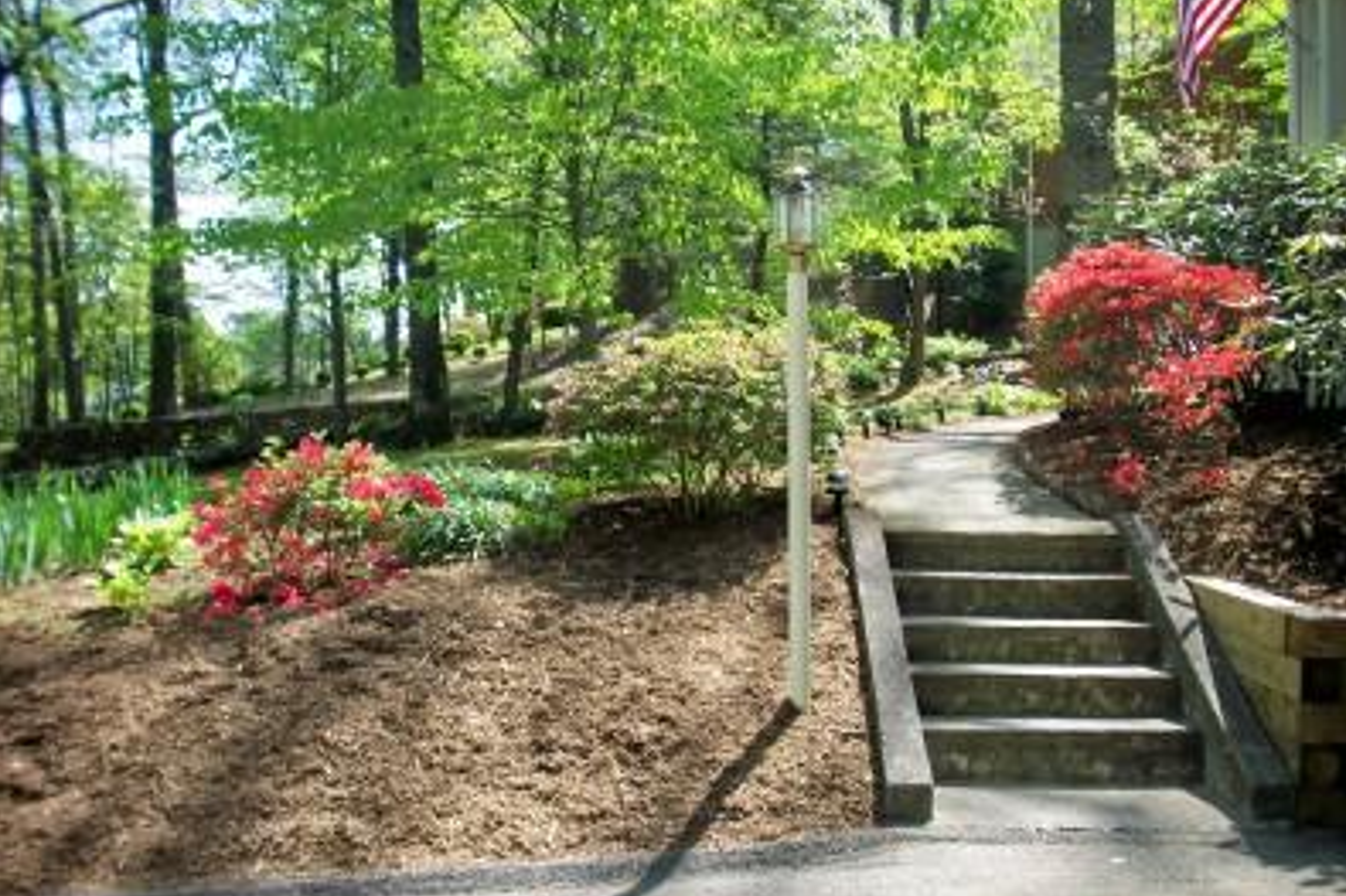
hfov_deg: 48.5
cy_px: 491
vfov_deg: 33.3
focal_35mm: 40
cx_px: 668
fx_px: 1495
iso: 64
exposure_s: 1/160
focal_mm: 6.3
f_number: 3.9
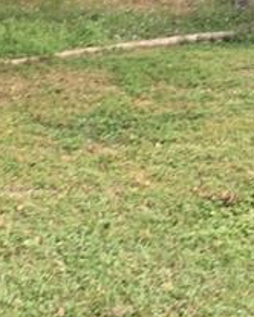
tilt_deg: -7.8
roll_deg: +2.5
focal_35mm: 105
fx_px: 985
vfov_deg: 17.8
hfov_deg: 14.6
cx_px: 66
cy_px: -9
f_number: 2.2
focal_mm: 4.15
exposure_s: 1/60
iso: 32
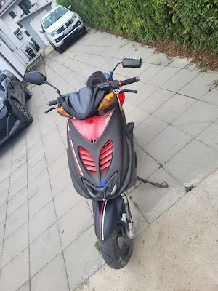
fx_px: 218
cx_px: 109
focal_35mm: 26
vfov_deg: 67.3
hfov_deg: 53.1
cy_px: 146
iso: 40
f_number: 1.8
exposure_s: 1/370
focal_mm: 5.4
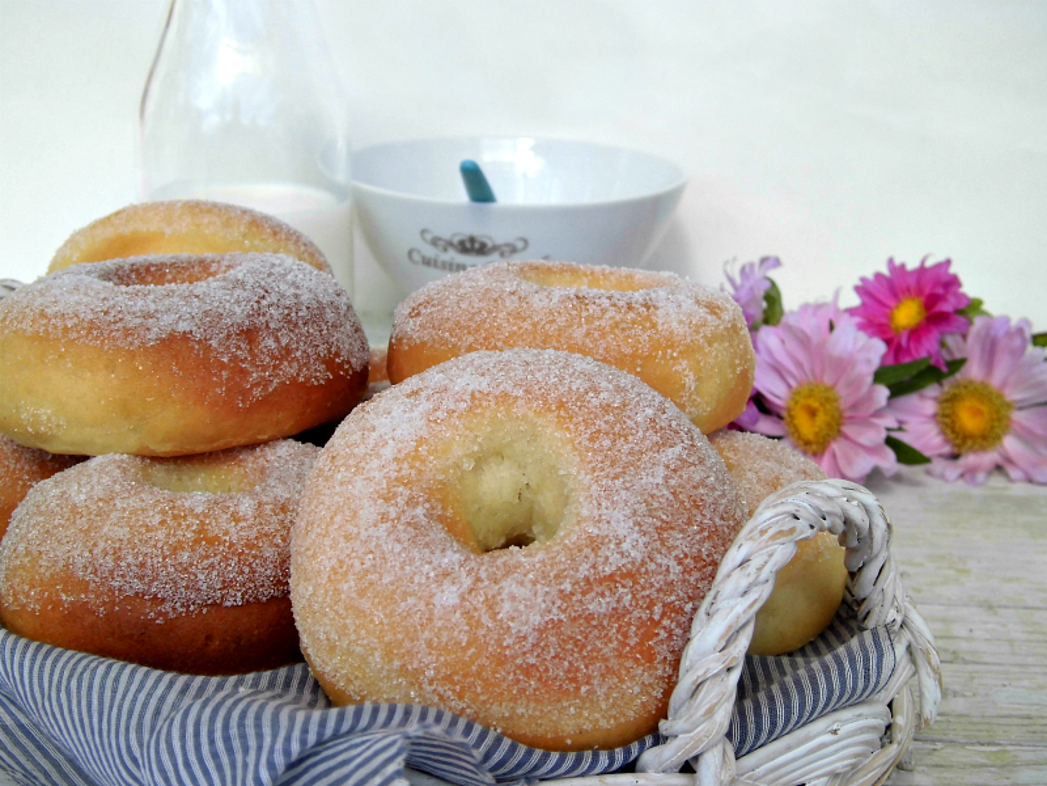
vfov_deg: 30.9
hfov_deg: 40.4
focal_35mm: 47
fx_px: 1422
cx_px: 524
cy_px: 393
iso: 100
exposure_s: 1/640
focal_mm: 8.3
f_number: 3.4
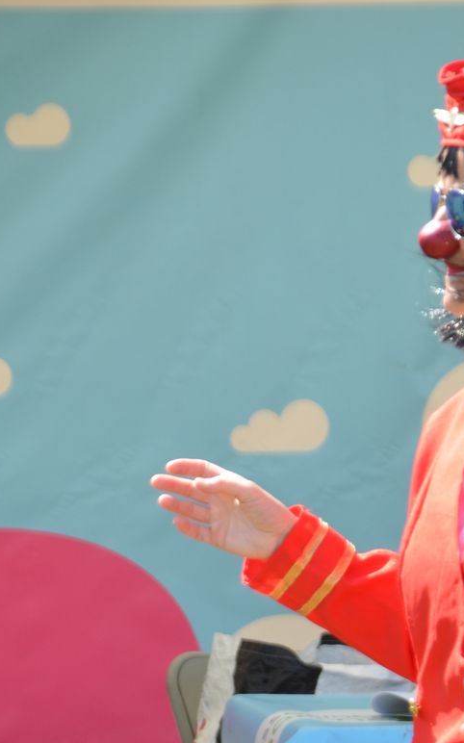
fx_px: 8161
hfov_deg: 3.3
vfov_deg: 5.2
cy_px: 766
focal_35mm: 403
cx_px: 447
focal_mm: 125
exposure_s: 1/500
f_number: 5.6
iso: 360
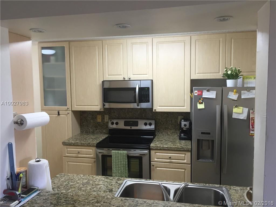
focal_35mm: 29
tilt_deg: -4.9
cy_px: 104
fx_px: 231
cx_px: 138
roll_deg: -0.5
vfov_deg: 48.2
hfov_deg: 61.7
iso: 80
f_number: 2.2
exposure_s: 1/30
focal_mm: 4.15
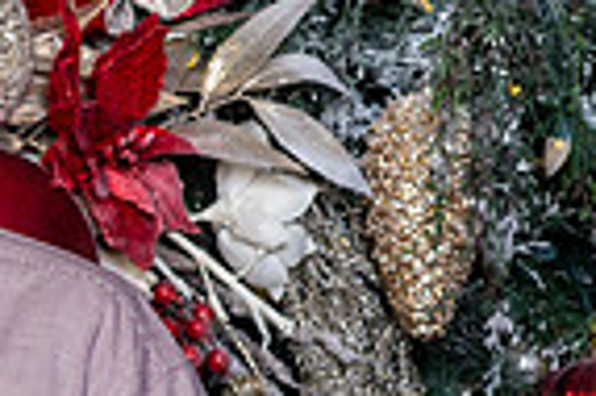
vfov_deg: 4.0
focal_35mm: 344
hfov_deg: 5.9
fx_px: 5689
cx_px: -404
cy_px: 554
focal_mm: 85
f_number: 8
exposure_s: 1/100
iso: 400
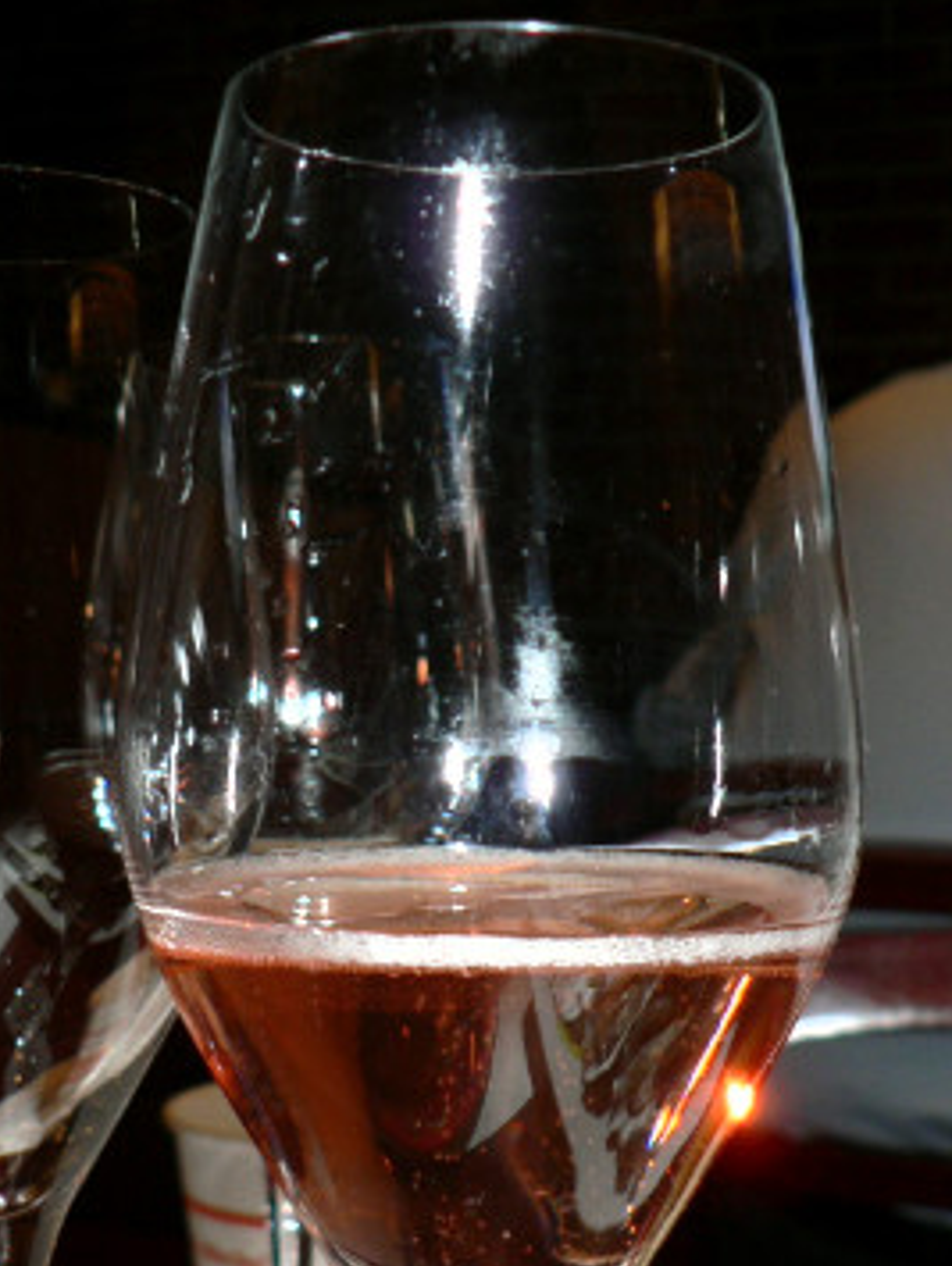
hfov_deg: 27.1
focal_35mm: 54
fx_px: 1977
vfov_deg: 34.9
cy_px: 908
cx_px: 471
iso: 100
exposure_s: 1/60
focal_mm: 6
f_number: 2.8
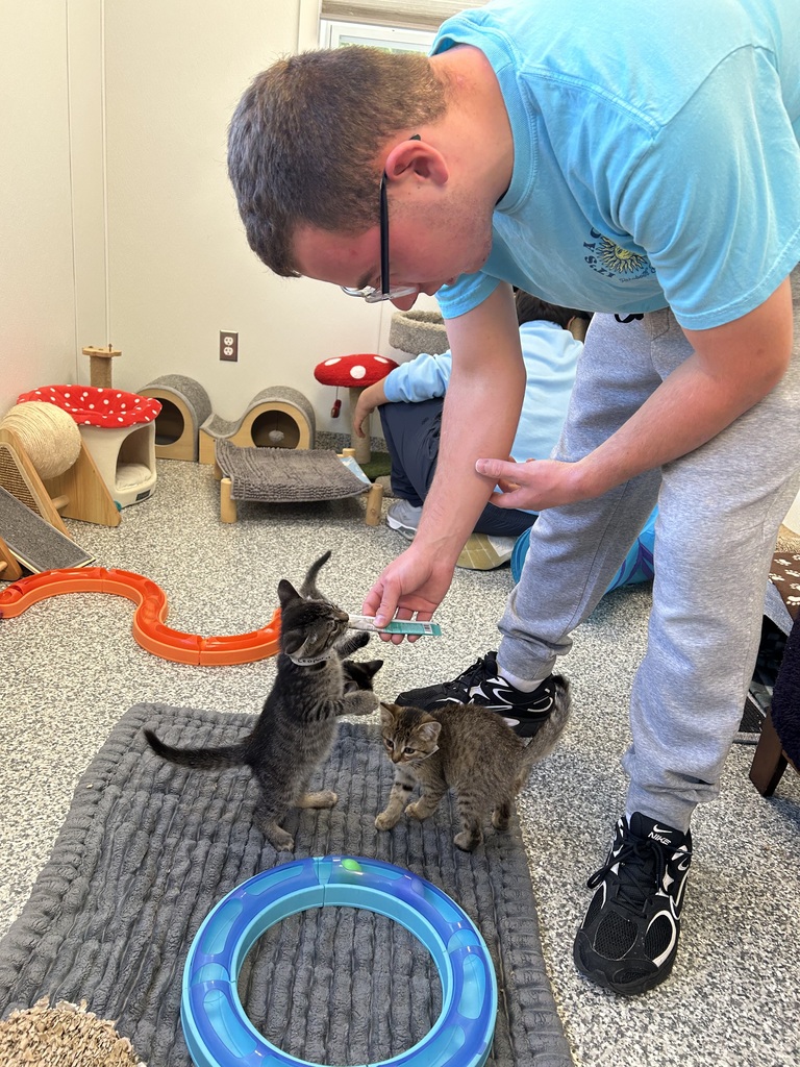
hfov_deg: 53.1
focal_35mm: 26
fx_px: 801
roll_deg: -7.2
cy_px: 534
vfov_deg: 67.3
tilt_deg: -19.7
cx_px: 400
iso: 80
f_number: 1.5
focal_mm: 5.7
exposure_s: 1/120
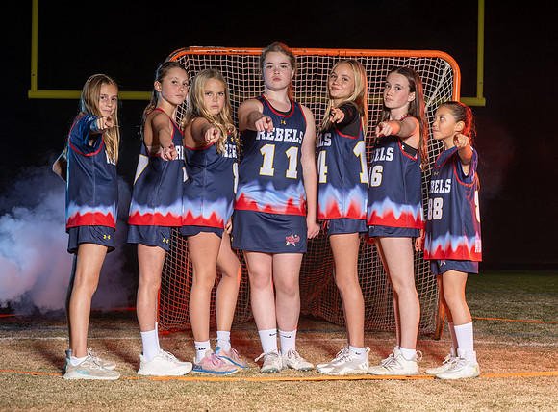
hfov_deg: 22.9
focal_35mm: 86
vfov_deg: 17.0
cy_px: 176
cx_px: 279
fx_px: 1375
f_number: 8
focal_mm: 70
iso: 64
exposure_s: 1/200
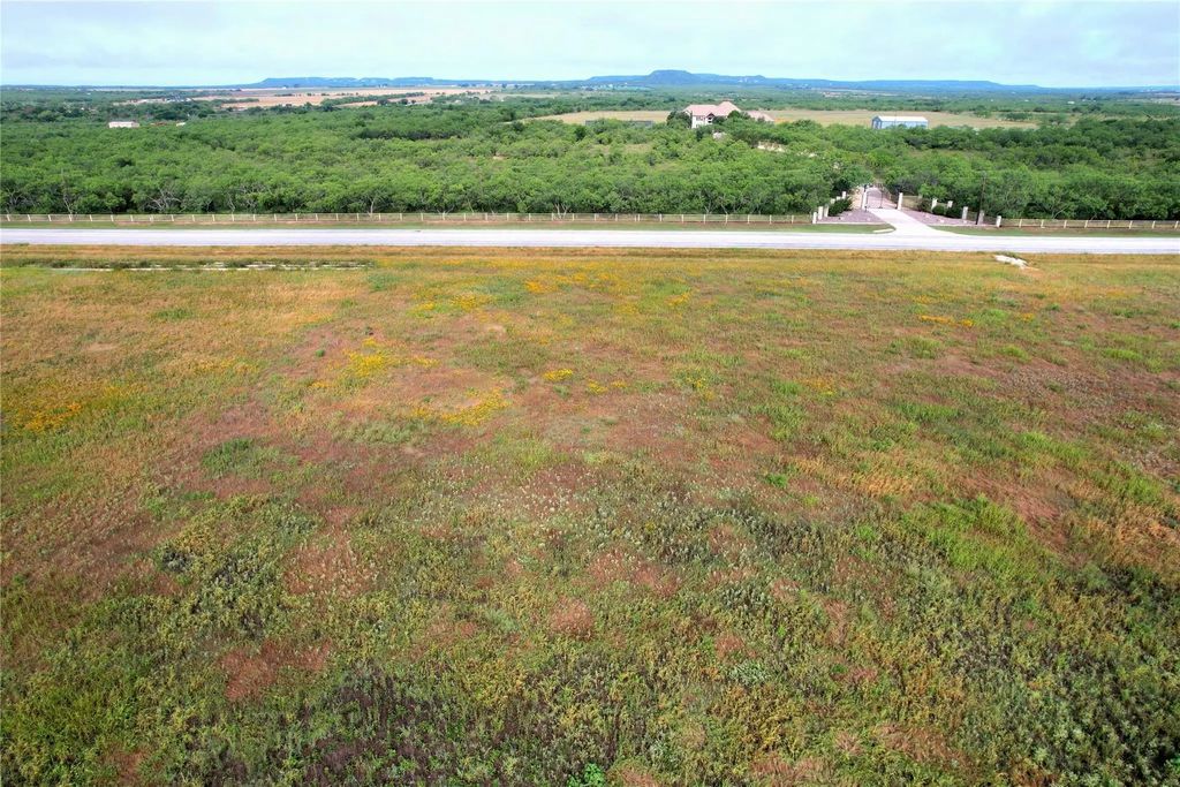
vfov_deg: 57.2
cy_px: 394
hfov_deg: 78.6
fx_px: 721
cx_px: 590
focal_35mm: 22
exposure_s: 1/1250
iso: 130
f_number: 2.8
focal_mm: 8.38
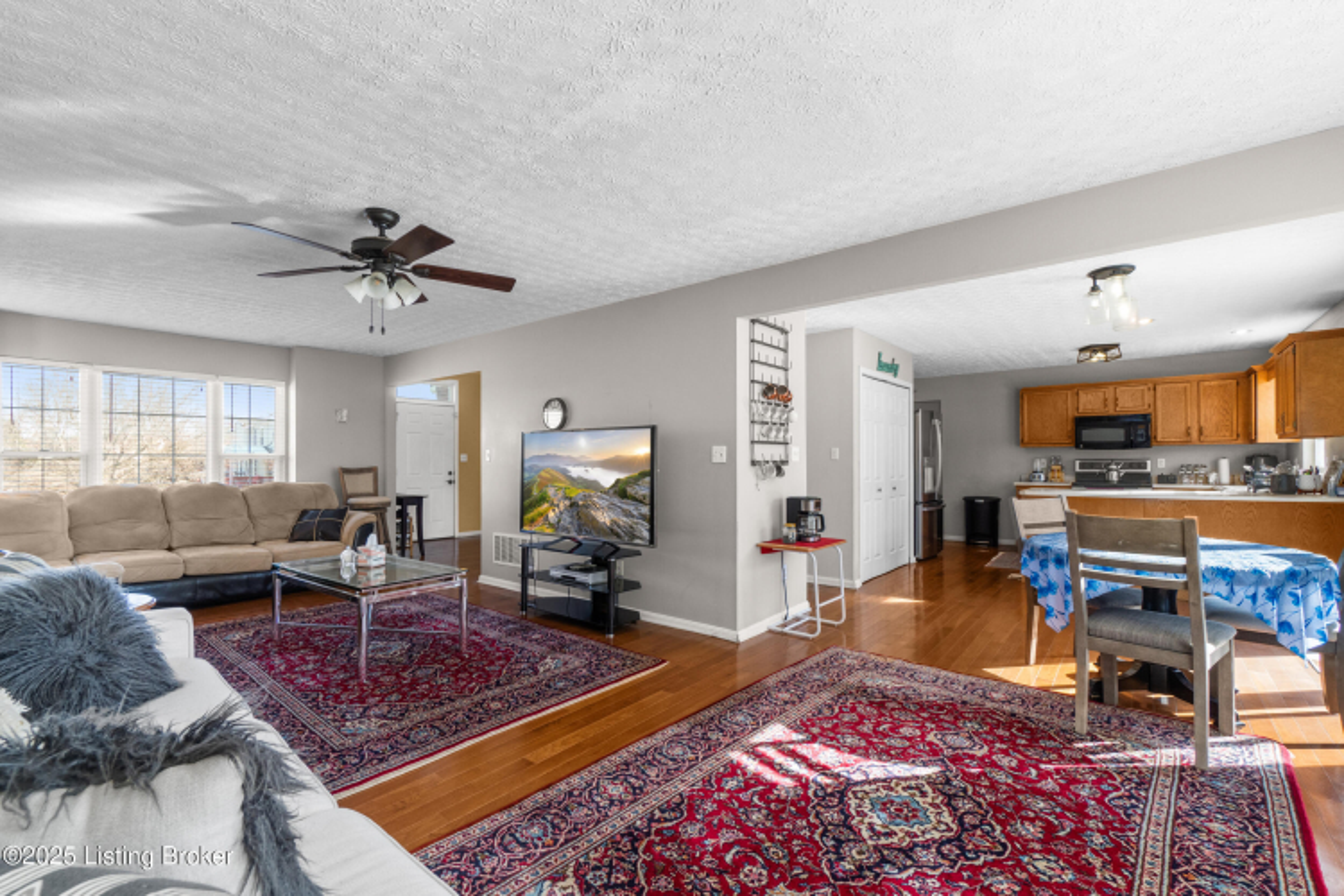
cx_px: 672
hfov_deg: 100.4
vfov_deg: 77.3
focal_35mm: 15
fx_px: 560
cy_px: 448
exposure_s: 1/20
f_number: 8
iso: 400
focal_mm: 10
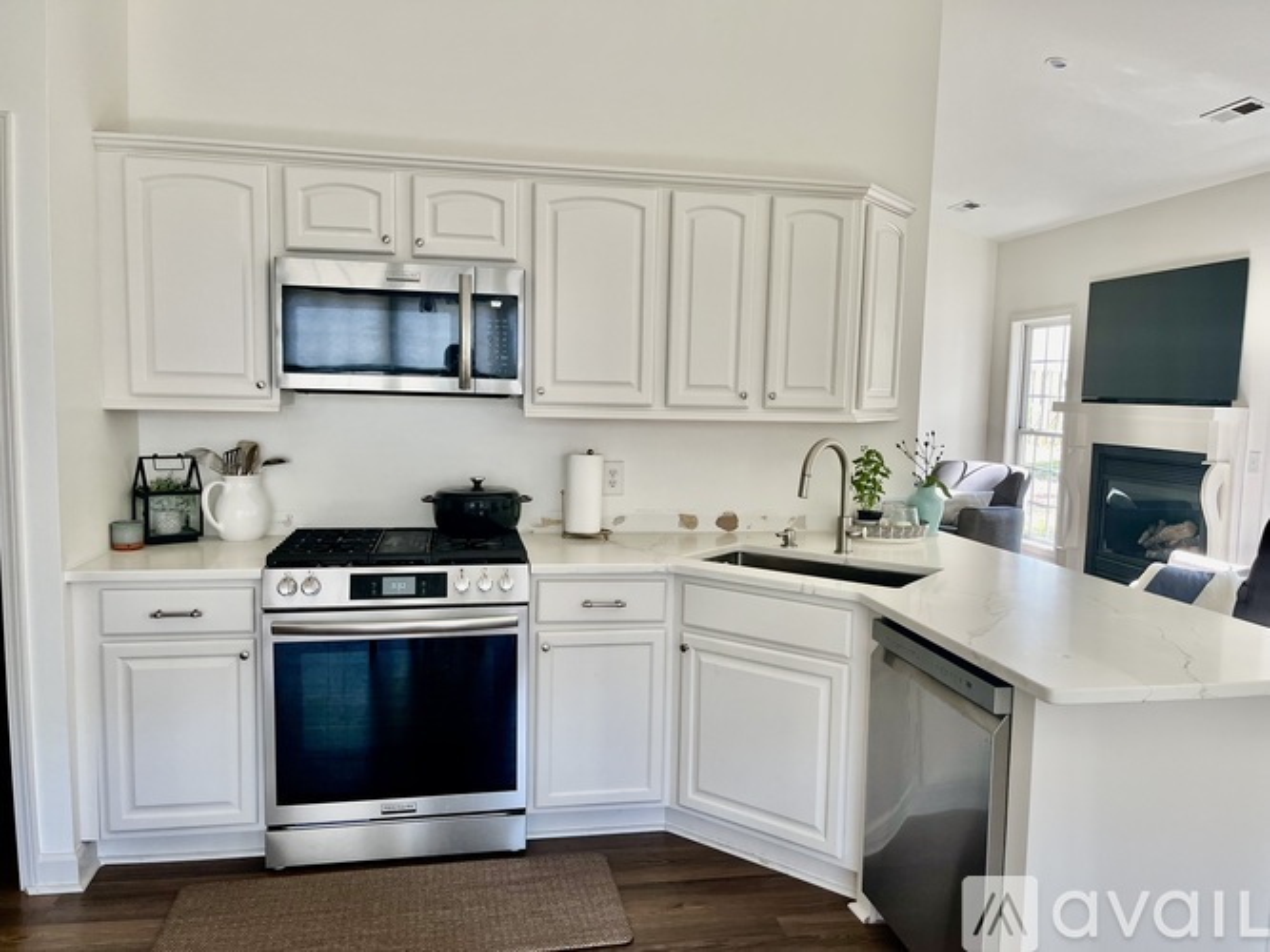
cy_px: 476
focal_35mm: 26
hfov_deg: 67.3
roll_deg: -0.7
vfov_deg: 53.0
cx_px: 635
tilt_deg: -5.2
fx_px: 954
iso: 125
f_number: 1.6
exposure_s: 1/102
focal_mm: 5.1
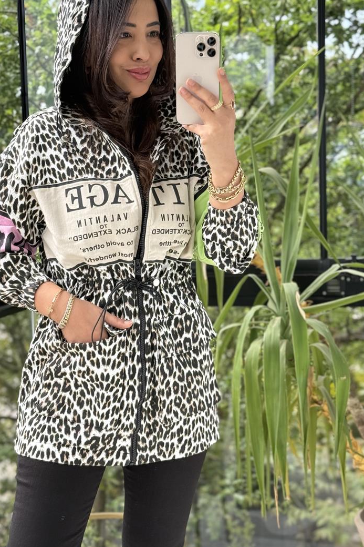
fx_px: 971
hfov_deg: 21.2
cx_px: 144
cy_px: 257
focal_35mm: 64
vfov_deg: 31.4
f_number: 1.78
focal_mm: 6.76
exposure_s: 1/354
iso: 100
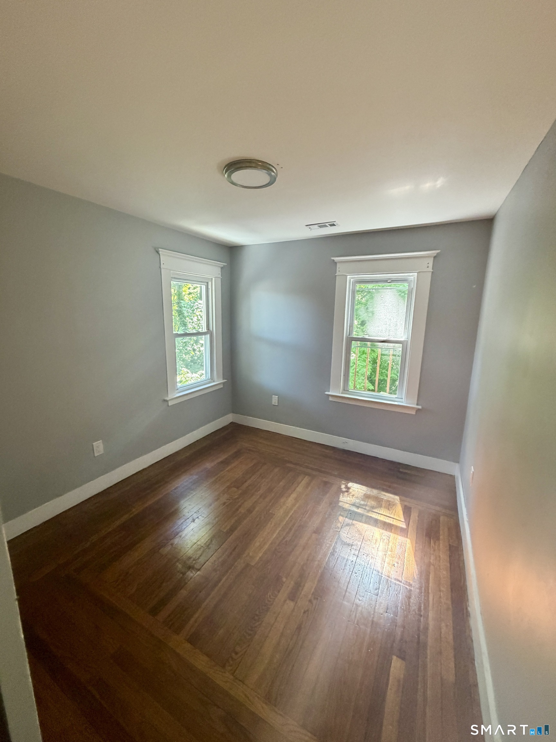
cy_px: 371
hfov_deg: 85.7
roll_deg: -0.7
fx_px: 300
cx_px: 278
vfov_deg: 102.1
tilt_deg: -12.1
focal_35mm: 14
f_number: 2.2
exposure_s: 1/60
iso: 320
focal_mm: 2.22
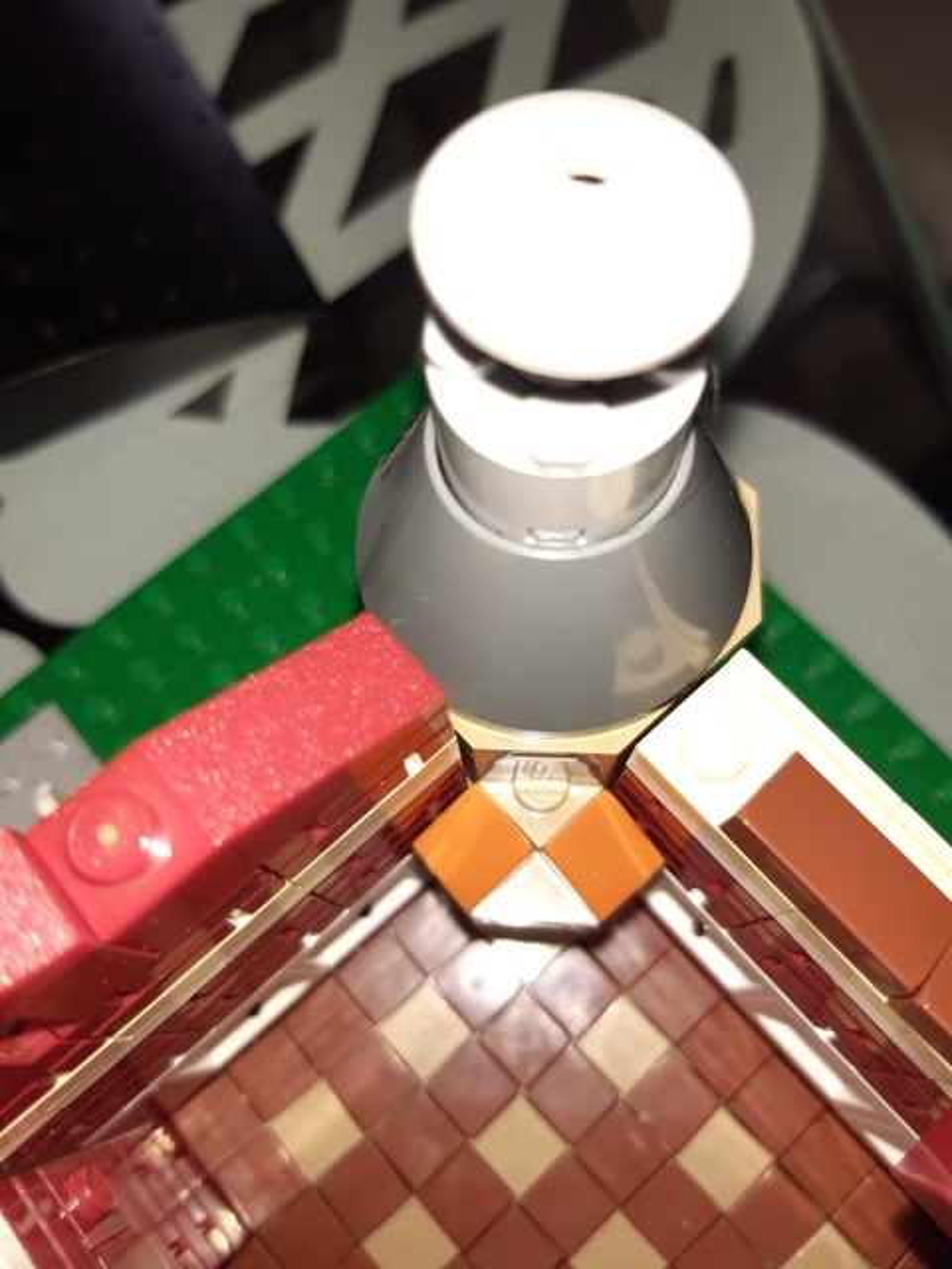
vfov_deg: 67.3
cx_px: 476
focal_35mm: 26
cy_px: 634
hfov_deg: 53.1
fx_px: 953
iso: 40
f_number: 1.7
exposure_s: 1/246
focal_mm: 3.92
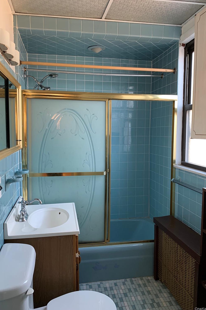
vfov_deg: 65.5
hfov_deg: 46.4
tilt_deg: -4.9
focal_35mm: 28
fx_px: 240
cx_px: 99
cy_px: 151
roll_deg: +0.3
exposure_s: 1/60
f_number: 1.8
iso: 125
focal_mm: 4.25
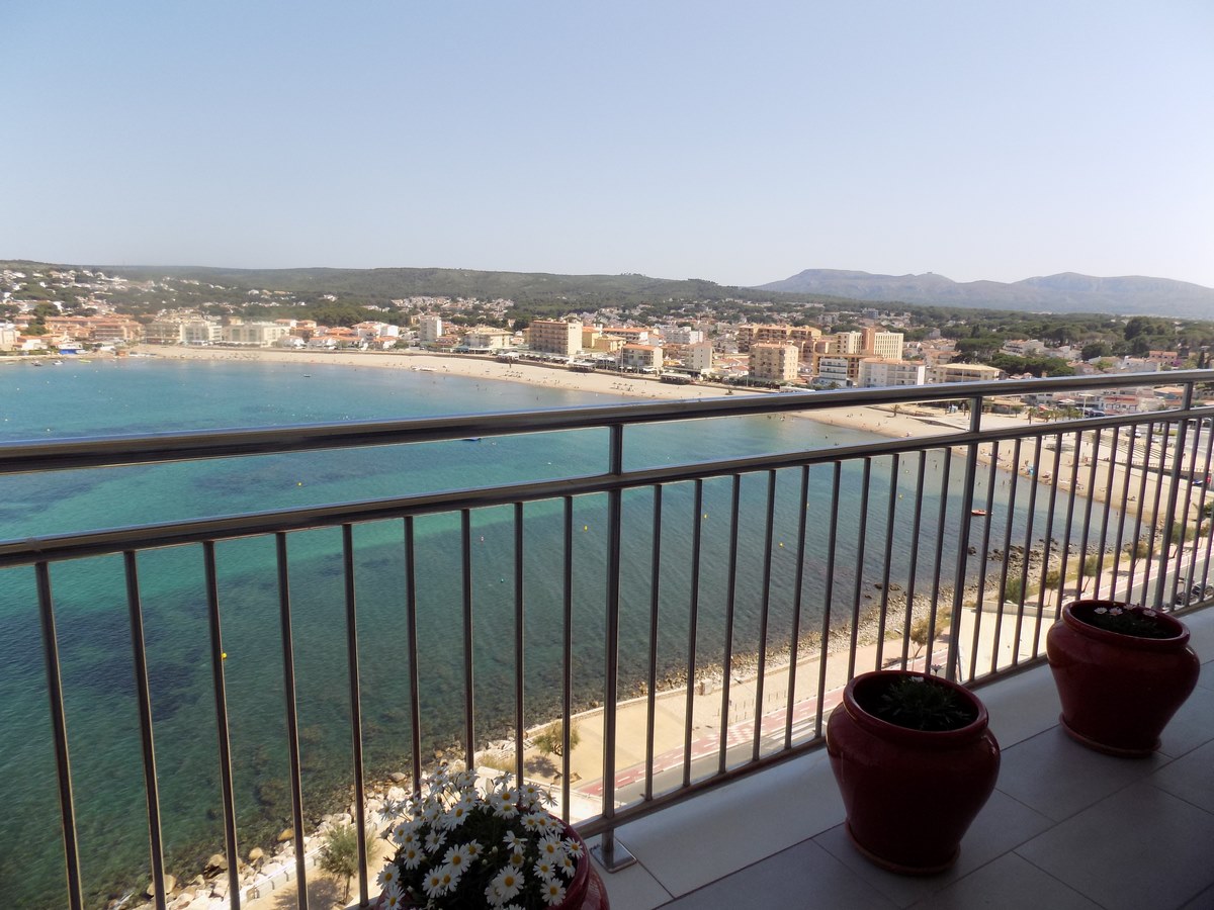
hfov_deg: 73.9
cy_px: 455
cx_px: 607
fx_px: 807
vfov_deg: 58.9
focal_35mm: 23
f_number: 3.1
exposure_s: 1/1250
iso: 80
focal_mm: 4
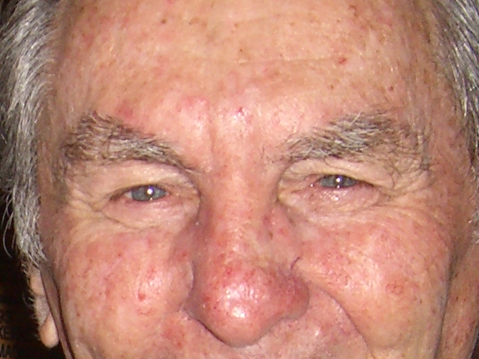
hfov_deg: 10.6
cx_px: -153
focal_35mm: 183
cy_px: 661
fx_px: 2531
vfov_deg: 7.8
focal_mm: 7.9
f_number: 2.8
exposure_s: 1/60
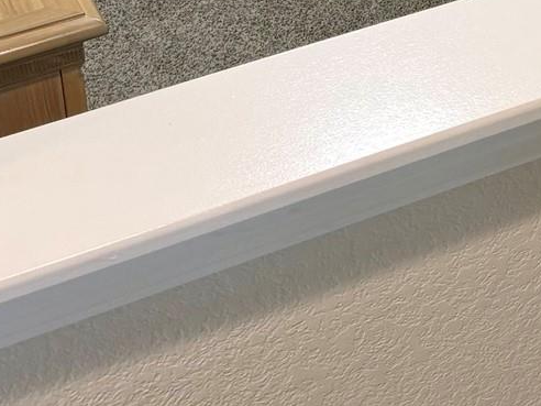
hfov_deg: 19.3
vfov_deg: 13.2
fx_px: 1563
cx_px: 466
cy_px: -349
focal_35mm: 100
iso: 160
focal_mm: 6.76
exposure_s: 1/60
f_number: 1.78
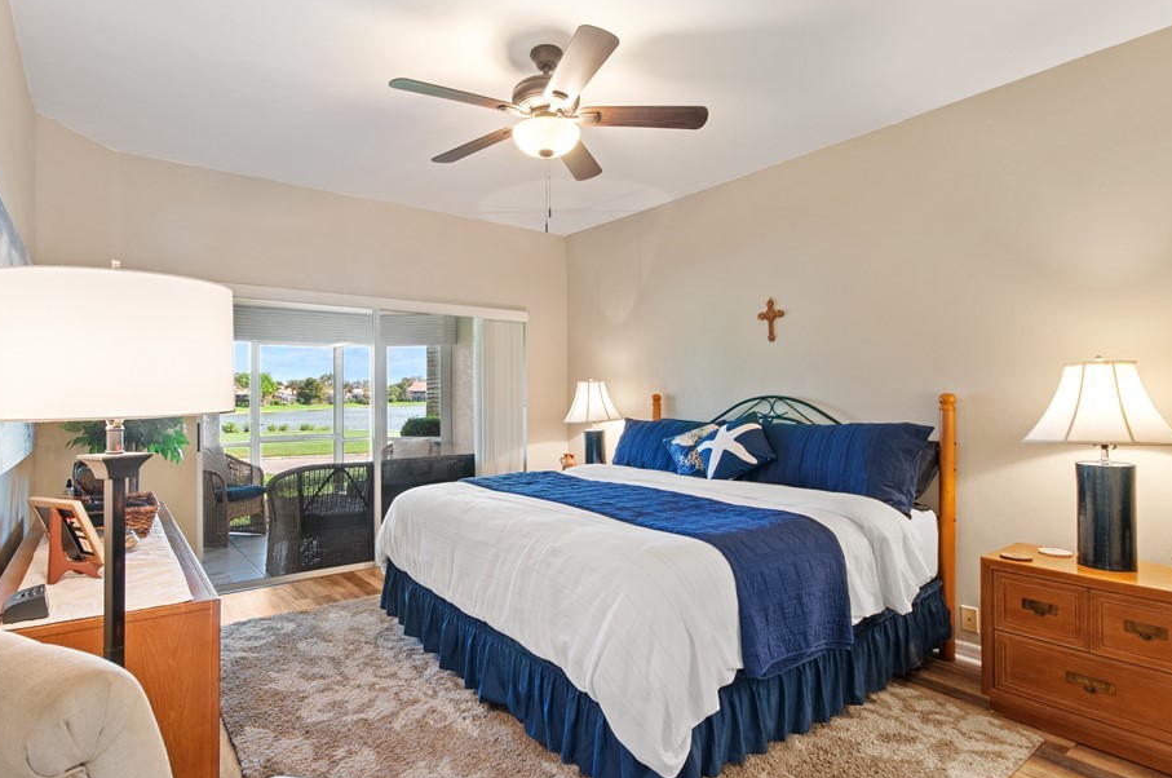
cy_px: 368
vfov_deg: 67.2
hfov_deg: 89.9
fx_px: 585
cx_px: 540
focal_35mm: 18
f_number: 8
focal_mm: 10
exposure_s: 1/1.25
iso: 200
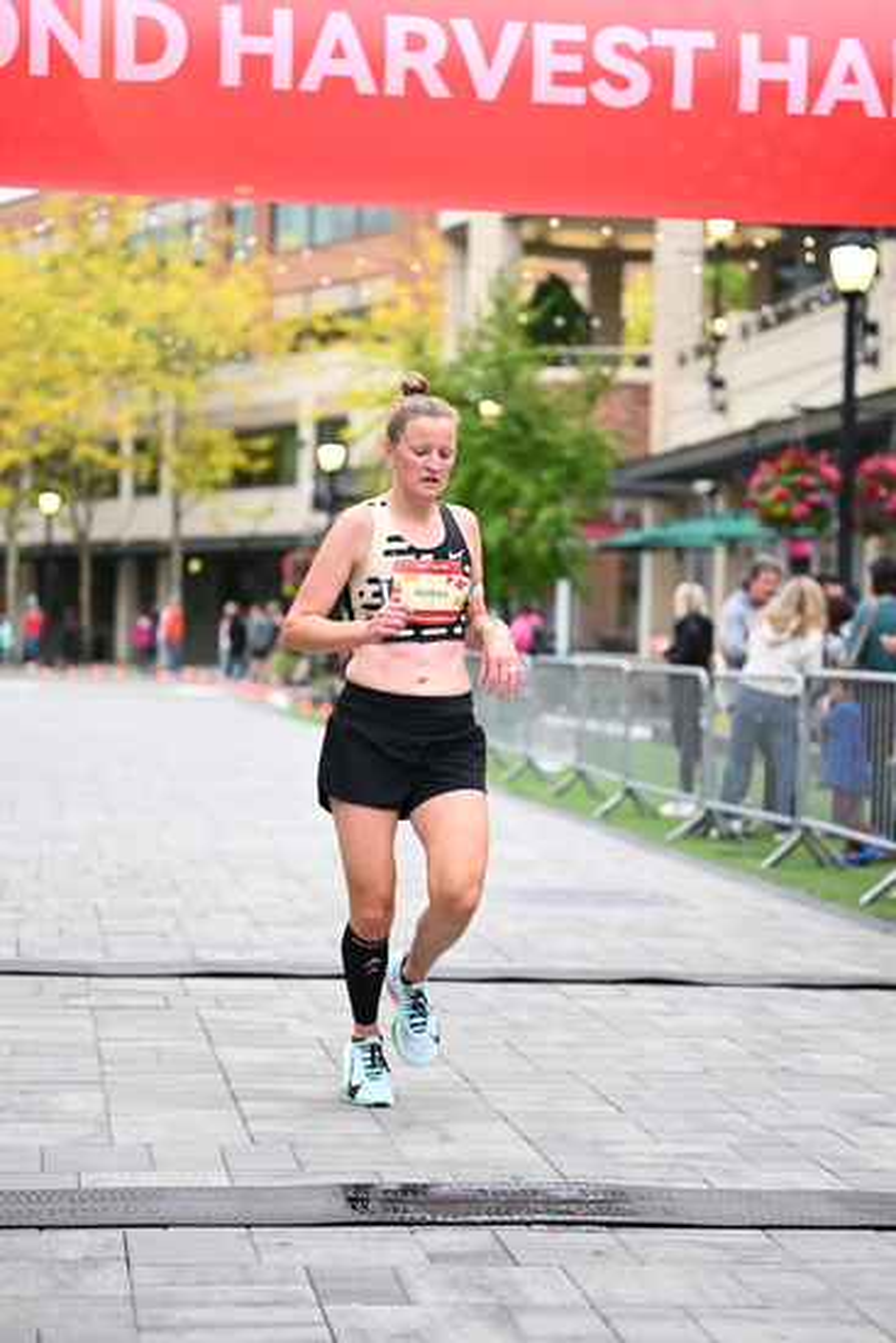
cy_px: 672
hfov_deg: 16.7
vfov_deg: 24.8
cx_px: 448
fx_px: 3059
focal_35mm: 82
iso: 1600
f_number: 2.8
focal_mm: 82
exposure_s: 1/1250
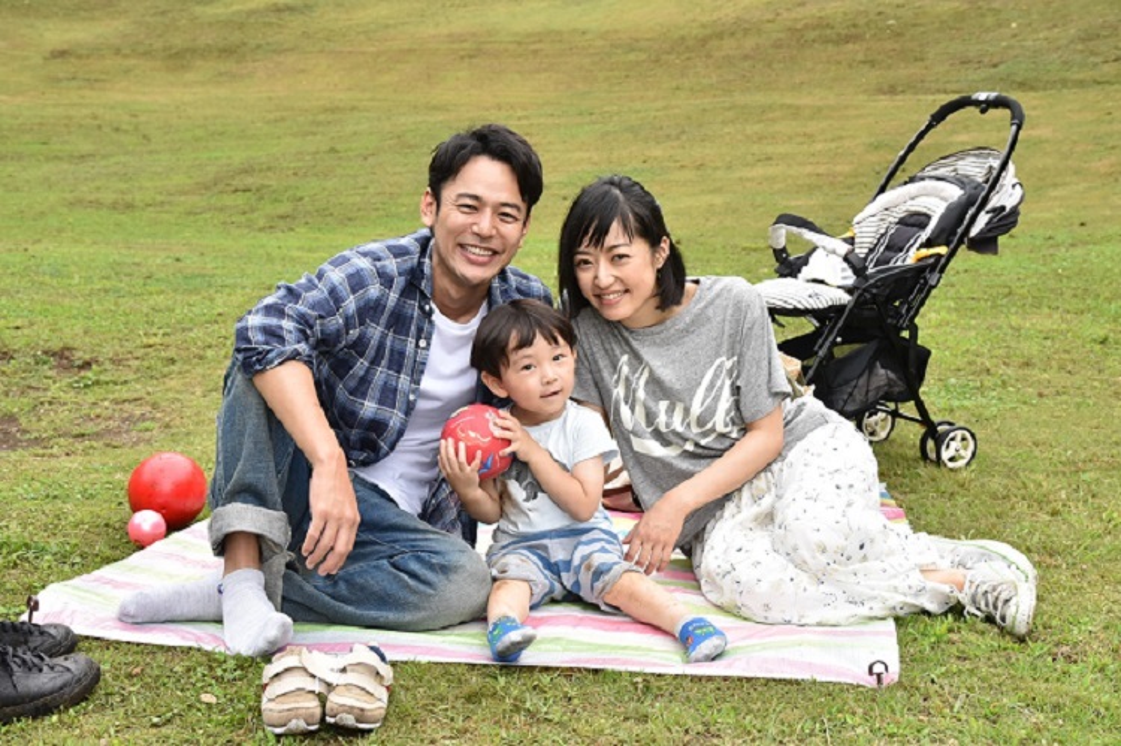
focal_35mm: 48
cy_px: 373
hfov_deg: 41.1
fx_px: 1494
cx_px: 560
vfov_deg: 28.0
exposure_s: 1/500
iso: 1600
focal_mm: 48
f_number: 8
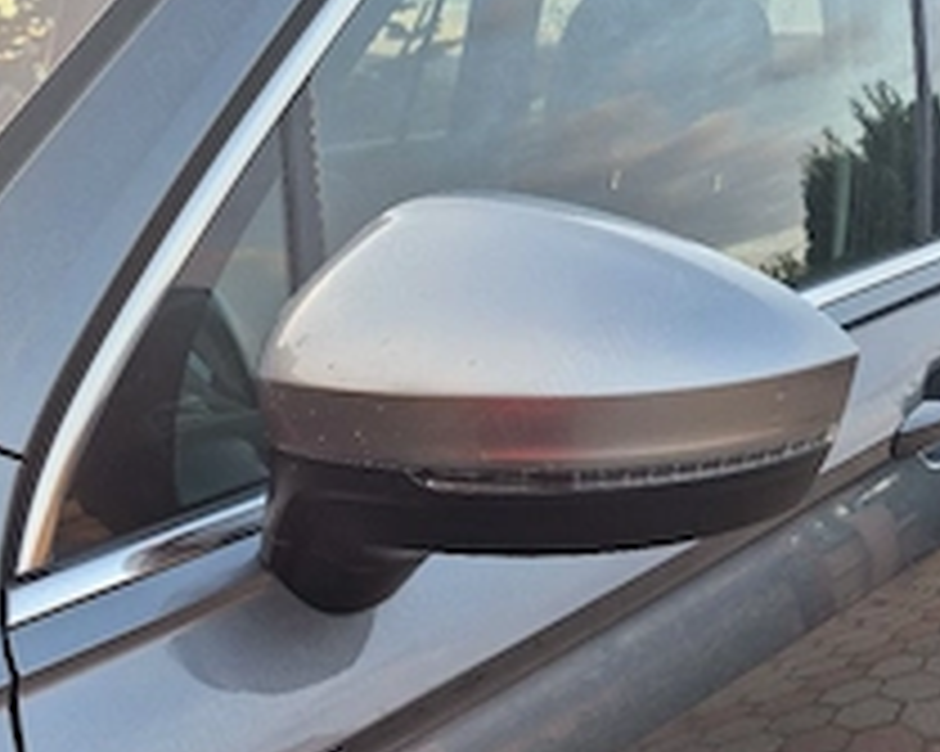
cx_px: 373
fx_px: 1196
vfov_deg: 32.3
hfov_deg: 42.7
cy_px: 738
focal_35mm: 43
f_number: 1.8
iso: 125
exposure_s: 1/100
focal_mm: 5.4
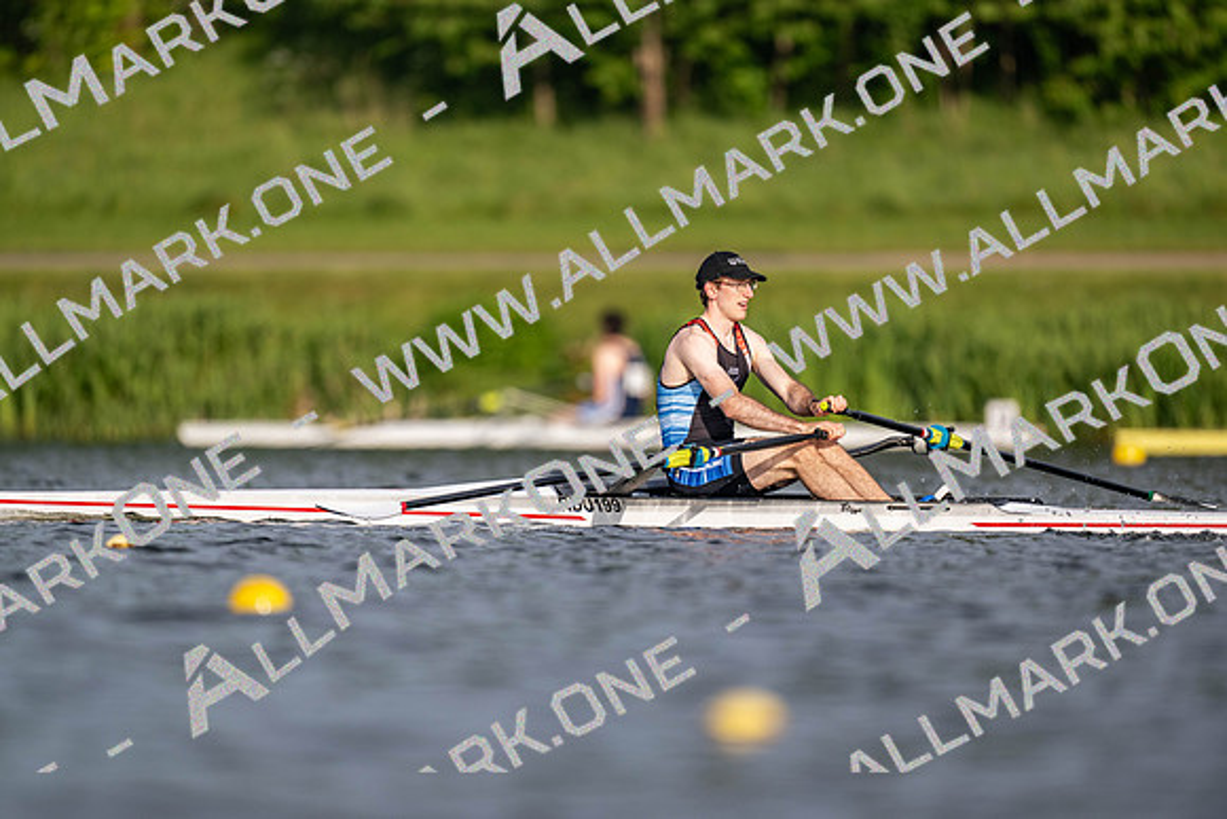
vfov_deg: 2.3
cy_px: 410
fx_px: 20454
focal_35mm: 600
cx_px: 614
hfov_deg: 3.4
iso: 250
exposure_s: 1/2500
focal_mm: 600
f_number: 4
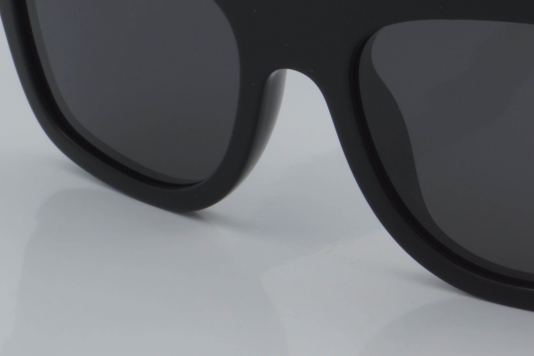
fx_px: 2314
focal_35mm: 156
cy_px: 66
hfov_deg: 13.0
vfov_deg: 8.8
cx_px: 508
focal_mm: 50
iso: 100
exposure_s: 1/4
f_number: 32
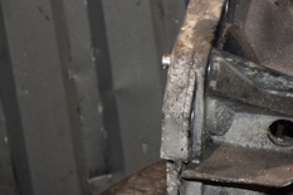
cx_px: 363
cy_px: 89
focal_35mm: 144
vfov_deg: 9.5
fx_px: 1174
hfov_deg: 13.8
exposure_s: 1/60
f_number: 5
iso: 800
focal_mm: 35
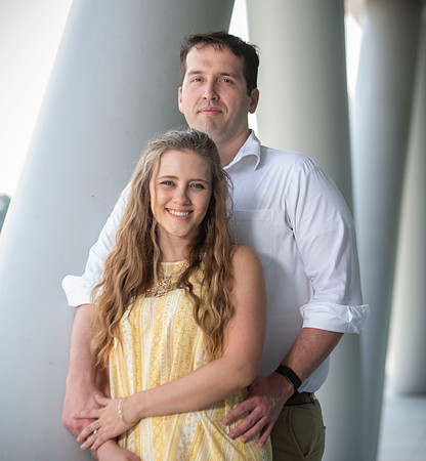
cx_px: 251
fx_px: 1929
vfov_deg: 13.6
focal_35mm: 133
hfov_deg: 12.6
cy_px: 230
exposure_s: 1/160
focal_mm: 100
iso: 50
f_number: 4
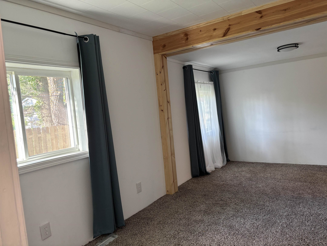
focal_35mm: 26
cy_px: 123
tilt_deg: -2.9
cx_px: 164
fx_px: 246
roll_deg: +5.5
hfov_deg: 67.3
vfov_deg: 53.1
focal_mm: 5.96
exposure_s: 1/60
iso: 125
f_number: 1.6
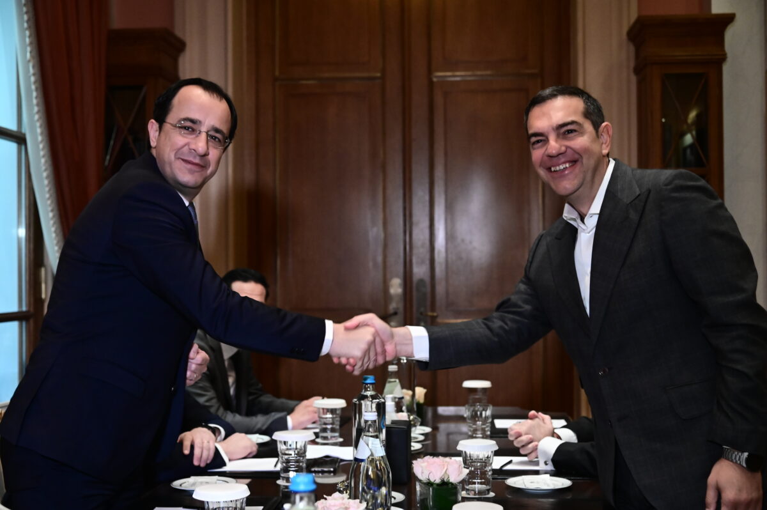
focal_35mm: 48
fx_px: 1022
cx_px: 384
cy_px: 255
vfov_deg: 28.0
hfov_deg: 41.1
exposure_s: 1/100
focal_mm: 48
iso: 4000
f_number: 4
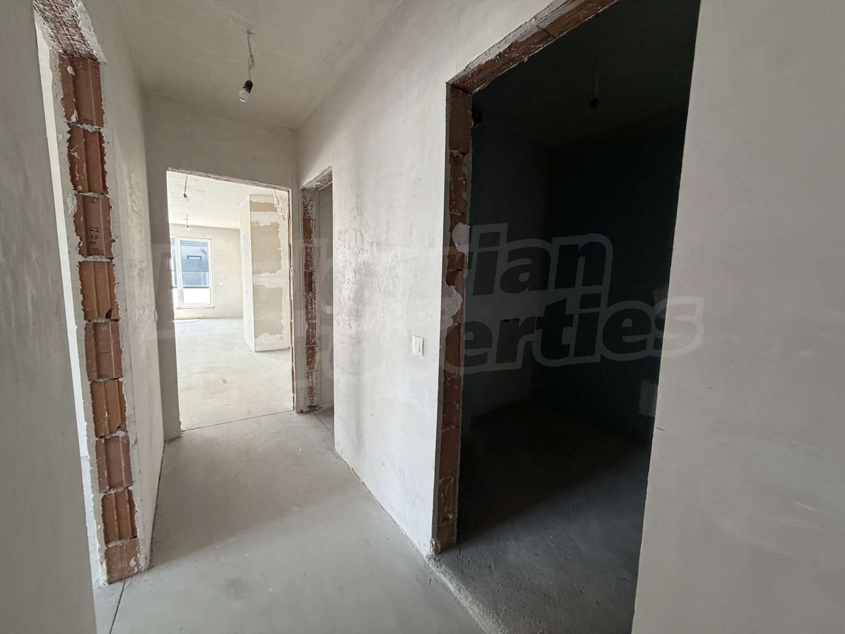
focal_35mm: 14
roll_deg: -2.8
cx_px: 422
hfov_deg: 102.1
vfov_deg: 85.7
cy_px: 317
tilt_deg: -7.2
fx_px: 342
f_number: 2.2
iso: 320
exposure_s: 1/106
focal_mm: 2.22
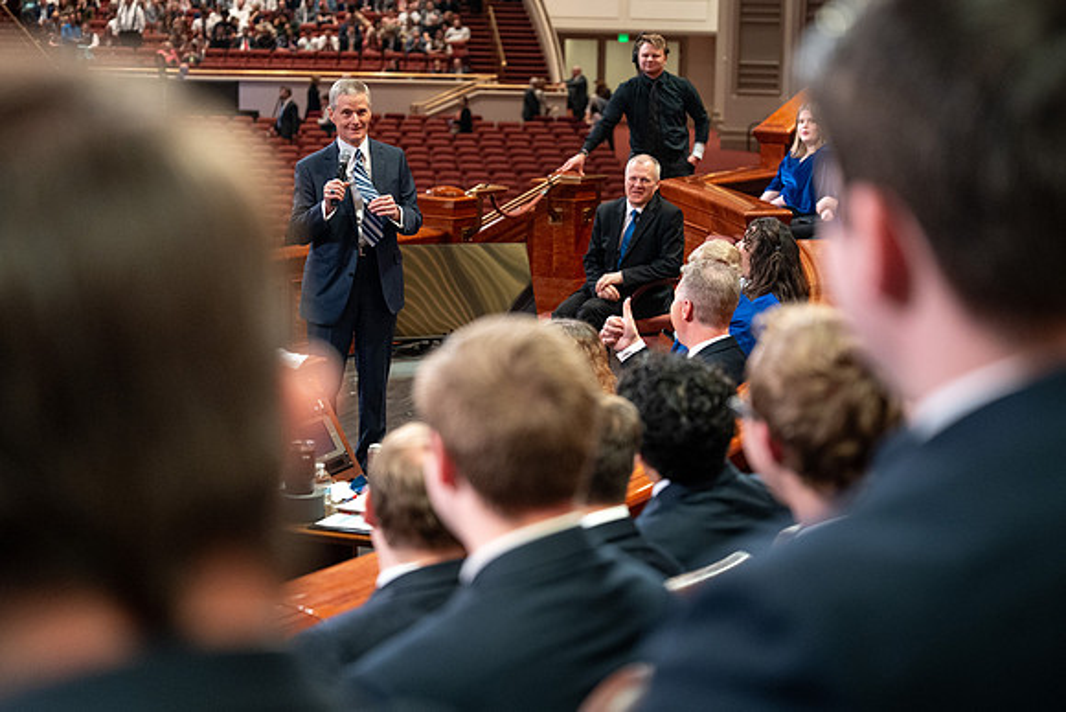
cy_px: 386
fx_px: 2428
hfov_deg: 24.8
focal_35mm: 82
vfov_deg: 16.7
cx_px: 553
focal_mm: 70
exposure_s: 1/250
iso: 1600
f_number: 2.8
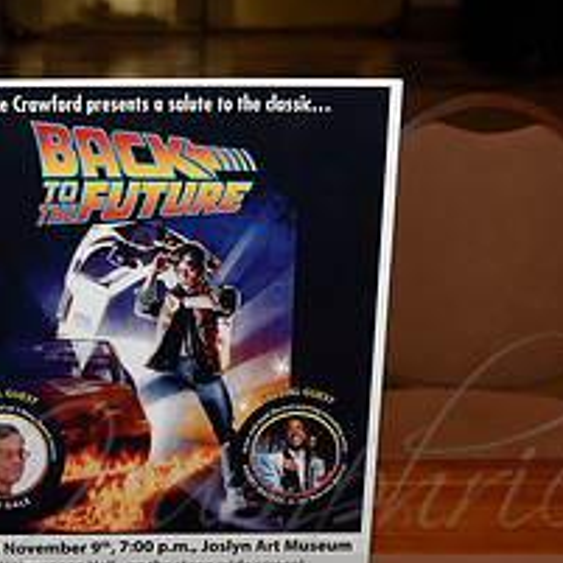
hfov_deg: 22.5
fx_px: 1398
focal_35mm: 76
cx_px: 137
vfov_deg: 22.2
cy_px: 514
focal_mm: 31
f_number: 7.1
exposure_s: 1/60
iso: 800
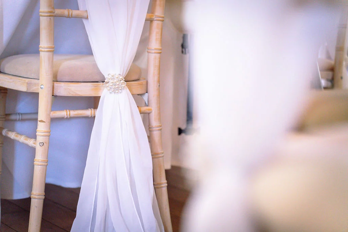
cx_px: 174
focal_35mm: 75
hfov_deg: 27.0
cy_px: 116
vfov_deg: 18.2
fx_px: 725
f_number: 2.8
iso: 2500
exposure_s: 1/250
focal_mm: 75
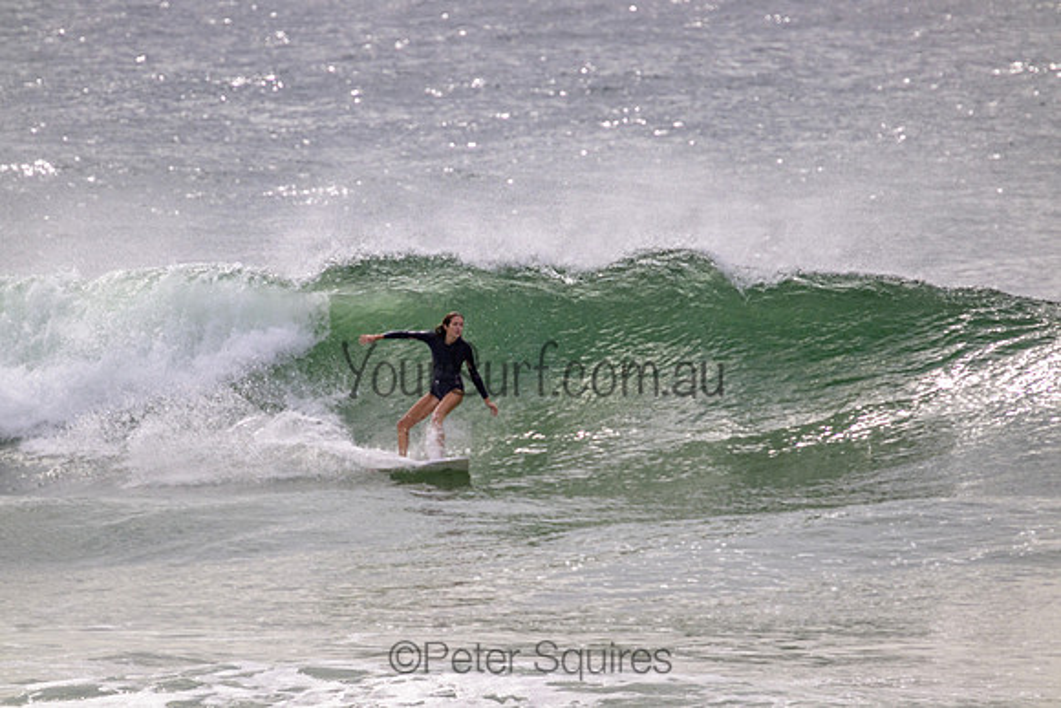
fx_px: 23582
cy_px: 354
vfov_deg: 1.7
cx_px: 530
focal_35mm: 800
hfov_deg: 2.6
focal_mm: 800
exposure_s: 1/2000
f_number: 11
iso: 1100
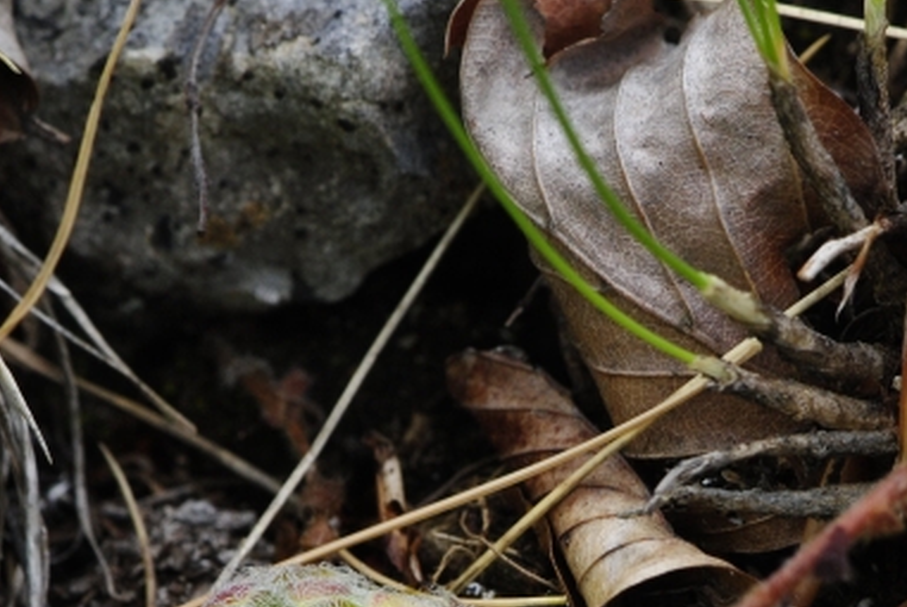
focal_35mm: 268
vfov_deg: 5.1
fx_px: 6761
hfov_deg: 7.7
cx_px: 569
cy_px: 628
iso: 400
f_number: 7.1
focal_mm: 85
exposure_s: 1/160
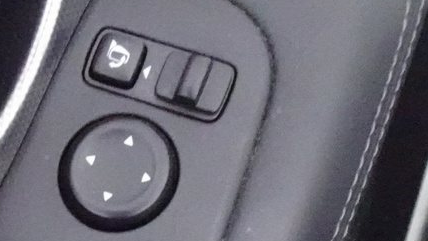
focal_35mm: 88
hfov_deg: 22.3
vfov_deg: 12.4
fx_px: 999
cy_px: 452
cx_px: -83
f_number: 3.5
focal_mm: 4.25
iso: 3200
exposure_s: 1/30
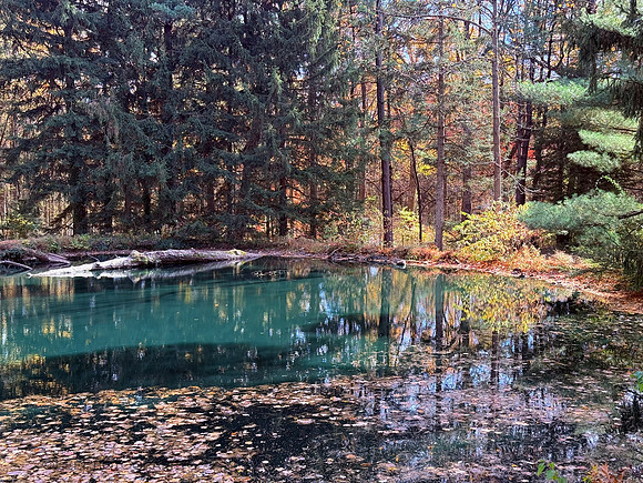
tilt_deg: -3.7
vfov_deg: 30.3
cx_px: 322
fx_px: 892
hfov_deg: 39.7
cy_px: 242
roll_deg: -0.1
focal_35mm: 48
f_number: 1.78
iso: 64
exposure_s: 1/296
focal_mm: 6.76
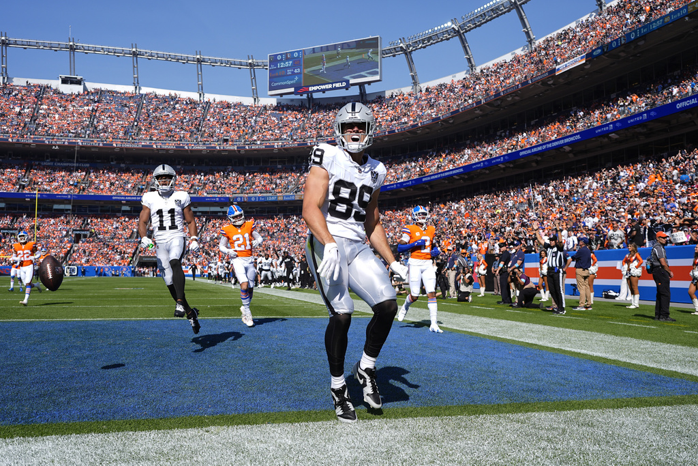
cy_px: 233
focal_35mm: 35
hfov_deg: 54.4
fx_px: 679
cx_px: 349
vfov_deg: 37.9
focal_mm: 35
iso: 200
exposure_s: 1/3200
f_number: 4
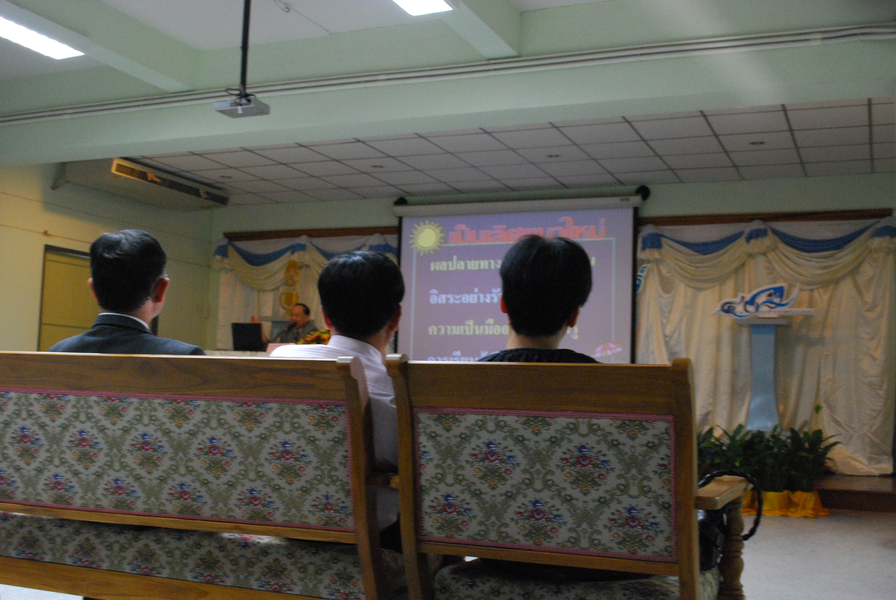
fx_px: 972
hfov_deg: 49.5
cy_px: 300
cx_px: 448
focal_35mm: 39
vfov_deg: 34.3
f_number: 5.6
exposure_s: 1/25
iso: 1600
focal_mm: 26
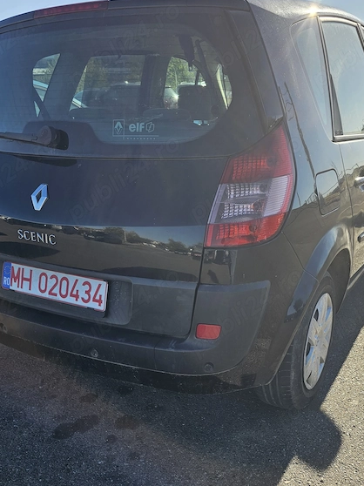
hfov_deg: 42.9
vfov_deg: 53.8
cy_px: 341
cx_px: 185
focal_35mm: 33
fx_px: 463
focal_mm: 6.3
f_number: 1.7
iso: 10
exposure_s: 1/423
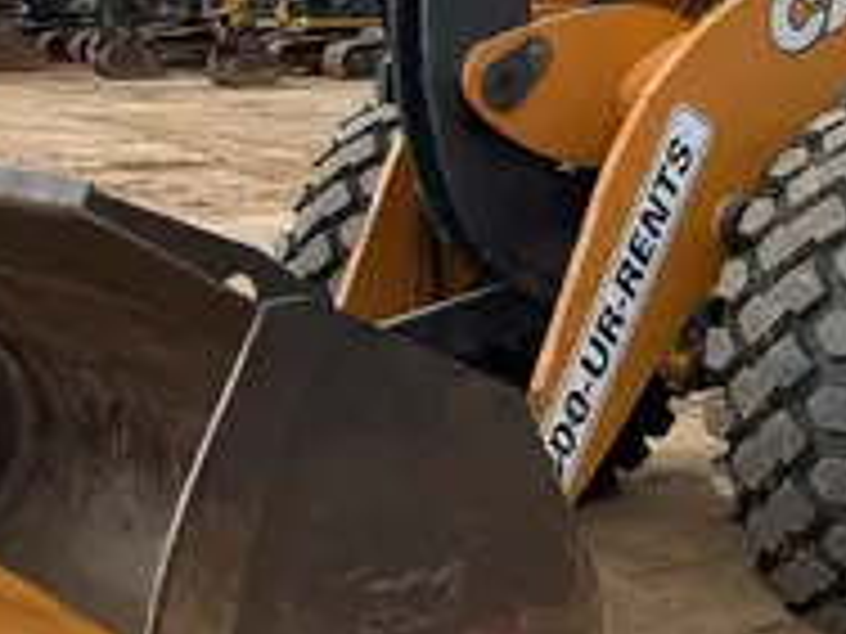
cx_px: 756
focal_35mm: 76
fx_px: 1857
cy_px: 128
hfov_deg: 24.9
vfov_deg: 19.2
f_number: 1.6
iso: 50
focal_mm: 5.1
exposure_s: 1/2137
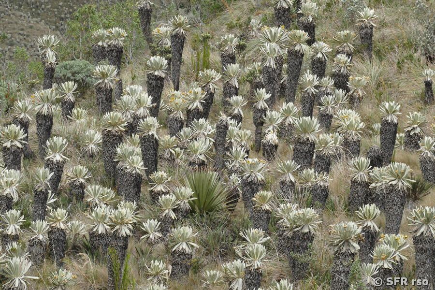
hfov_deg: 7.5
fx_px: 3311
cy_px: 145
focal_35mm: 274
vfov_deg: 5.0
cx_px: 218
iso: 200
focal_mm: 100.06
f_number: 7.1
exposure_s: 1/320
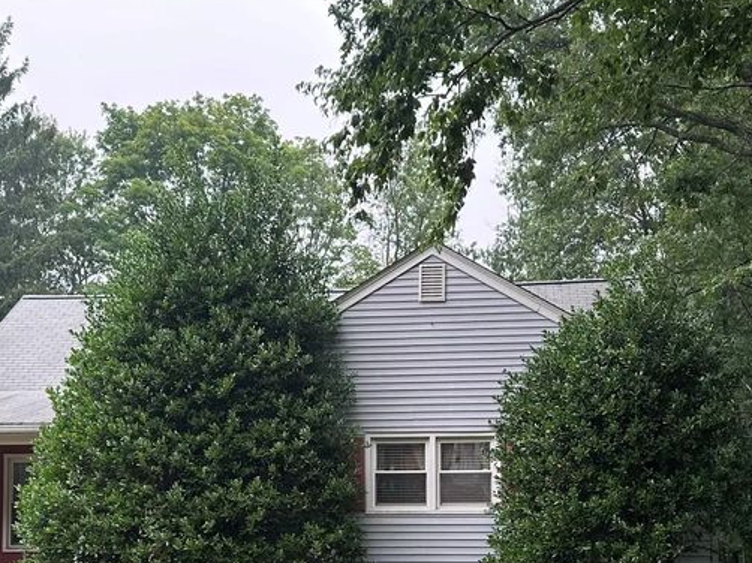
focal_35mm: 49
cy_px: 461
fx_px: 1064
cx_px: 370
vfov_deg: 28.9
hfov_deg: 38.9
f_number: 1.78
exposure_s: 1/242
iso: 64
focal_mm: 6.86
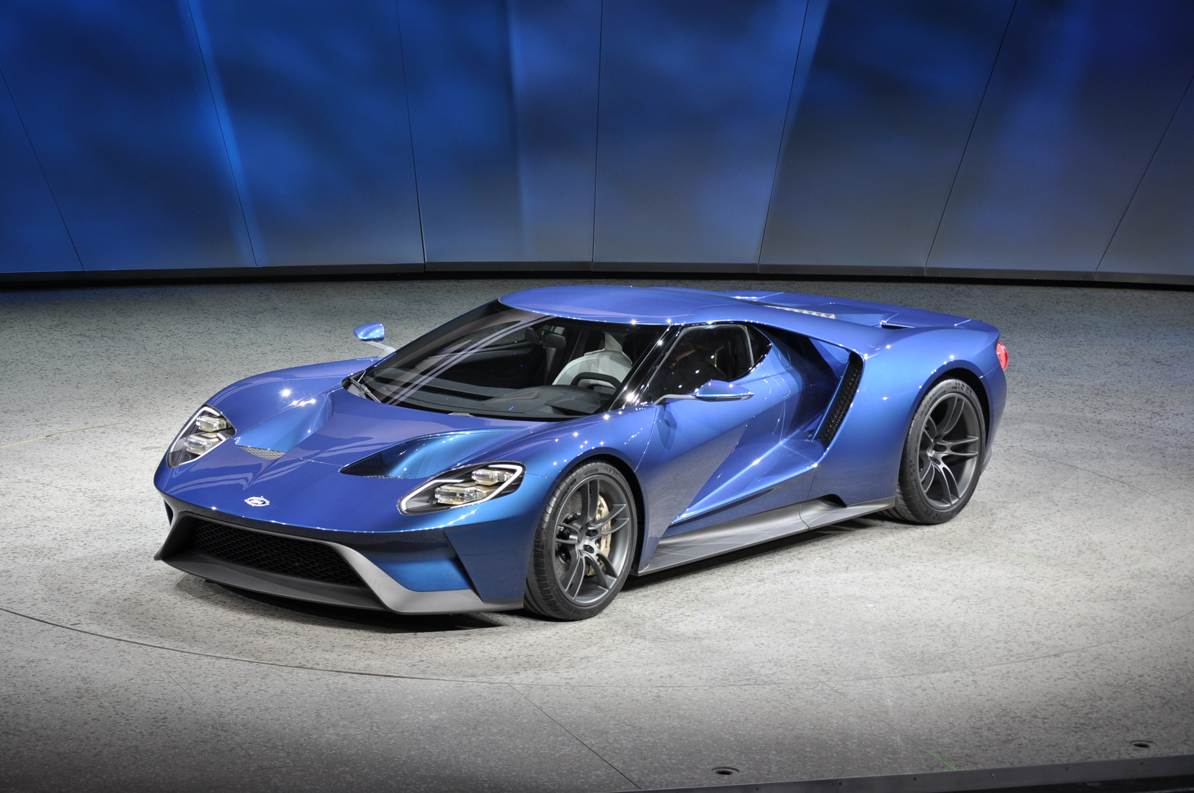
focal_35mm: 120
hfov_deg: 17.1
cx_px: 597
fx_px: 3975
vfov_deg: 11.4
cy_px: 396
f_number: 6.3
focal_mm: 80
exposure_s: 1/80
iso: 200
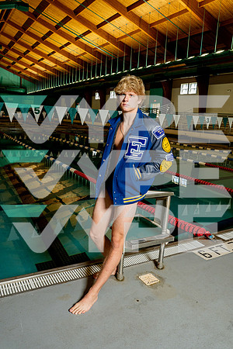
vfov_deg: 65.5
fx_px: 272
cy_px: 174
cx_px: 116
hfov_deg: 46.4
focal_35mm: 28
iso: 1600
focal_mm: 28
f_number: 6.3
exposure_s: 1/250
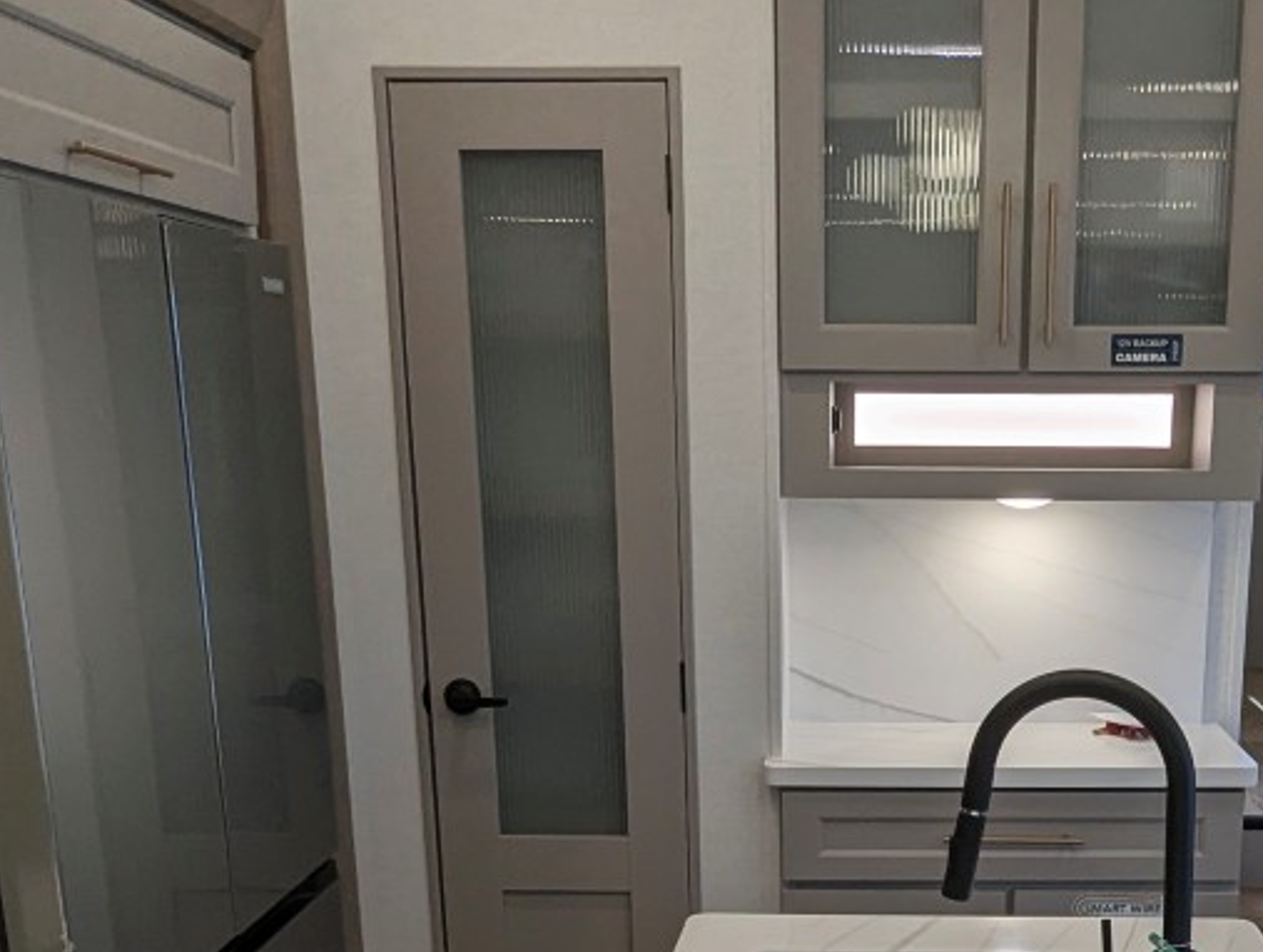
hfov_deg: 42.1
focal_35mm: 44
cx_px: 881
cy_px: 845
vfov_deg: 31.5
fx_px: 1608
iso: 93
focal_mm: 2.35
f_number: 2.2
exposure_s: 1/174
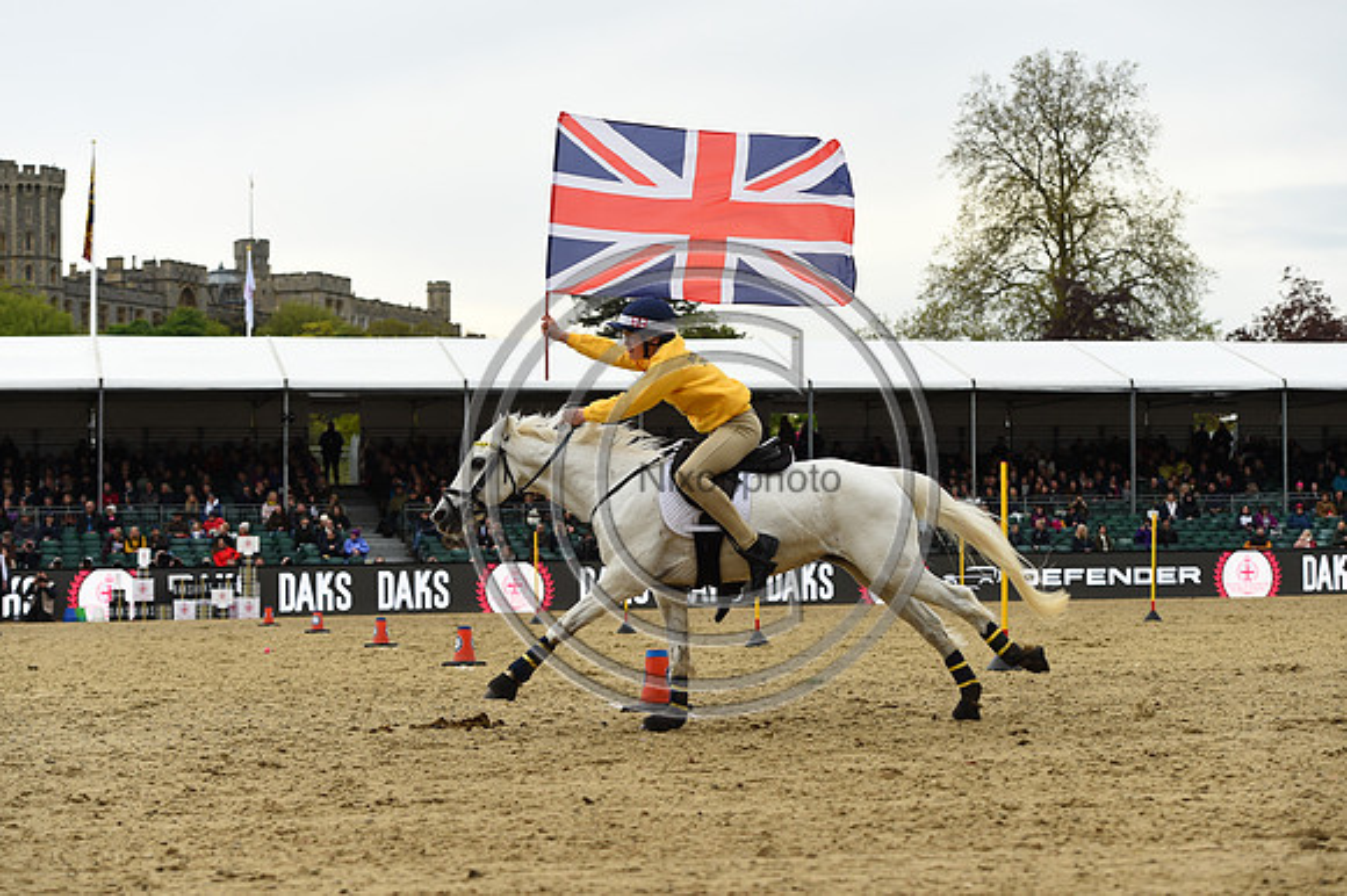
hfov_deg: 28.9
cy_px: 448
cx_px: 674
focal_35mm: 70
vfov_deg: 19.4
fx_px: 2618
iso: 500
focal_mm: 70
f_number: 4.5
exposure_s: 1/1250
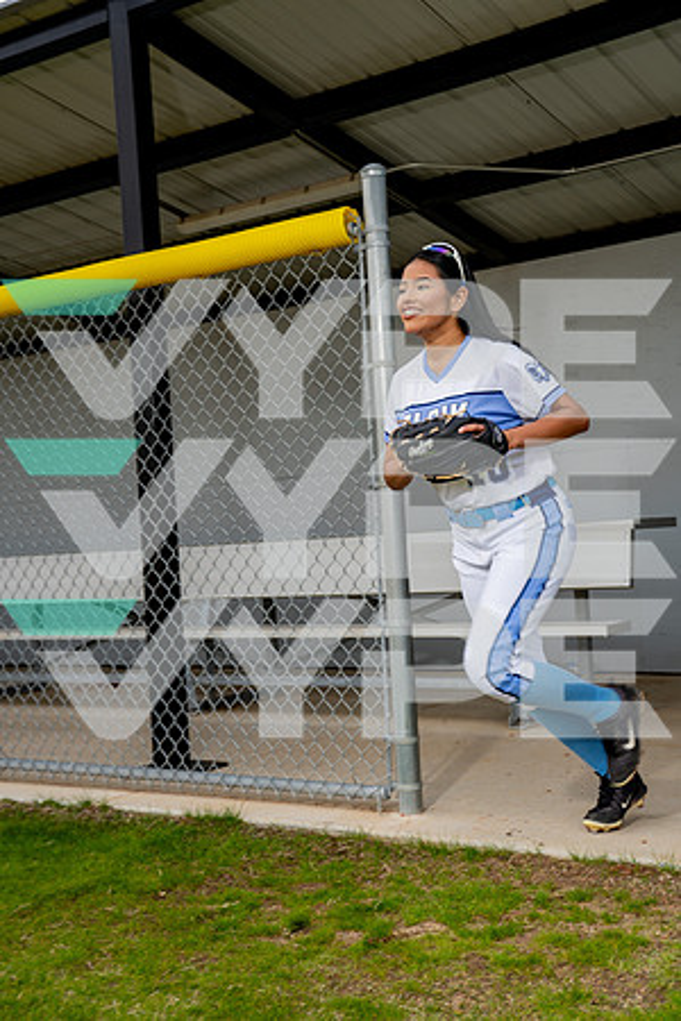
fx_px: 1277
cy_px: 510
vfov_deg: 43.6
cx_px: 340
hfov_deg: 29.9
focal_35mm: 45
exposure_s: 1/250
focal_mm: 45
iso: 80
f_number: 4
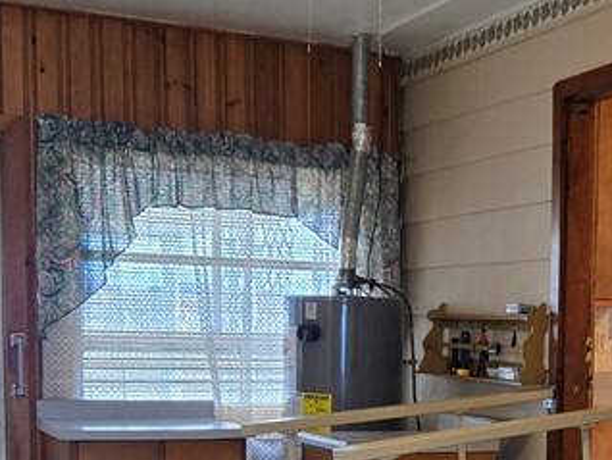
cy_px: 491
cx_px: 522
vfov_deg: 19.2
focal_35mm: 74
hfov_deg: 25.7
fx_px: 1309
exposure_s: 1/120
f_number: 1.8
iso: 800
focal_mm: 5.4
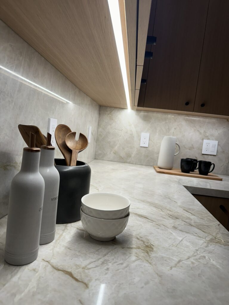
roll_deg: -6.8
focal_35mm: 24
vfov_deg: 71.6
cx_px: 114
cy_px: 152
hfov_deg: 56.8
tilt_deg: -5.6
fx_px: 212
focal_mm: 6.86
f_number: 1.78
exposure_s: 1/120
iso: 125
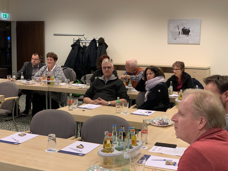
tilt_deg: -7.7
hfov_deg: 36.8
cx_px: 114
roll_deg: -1.5
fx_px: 343
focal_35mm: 52
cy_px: 86
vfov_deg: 28.0
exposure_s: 1/50
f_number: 2.4
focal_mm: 6
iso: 100
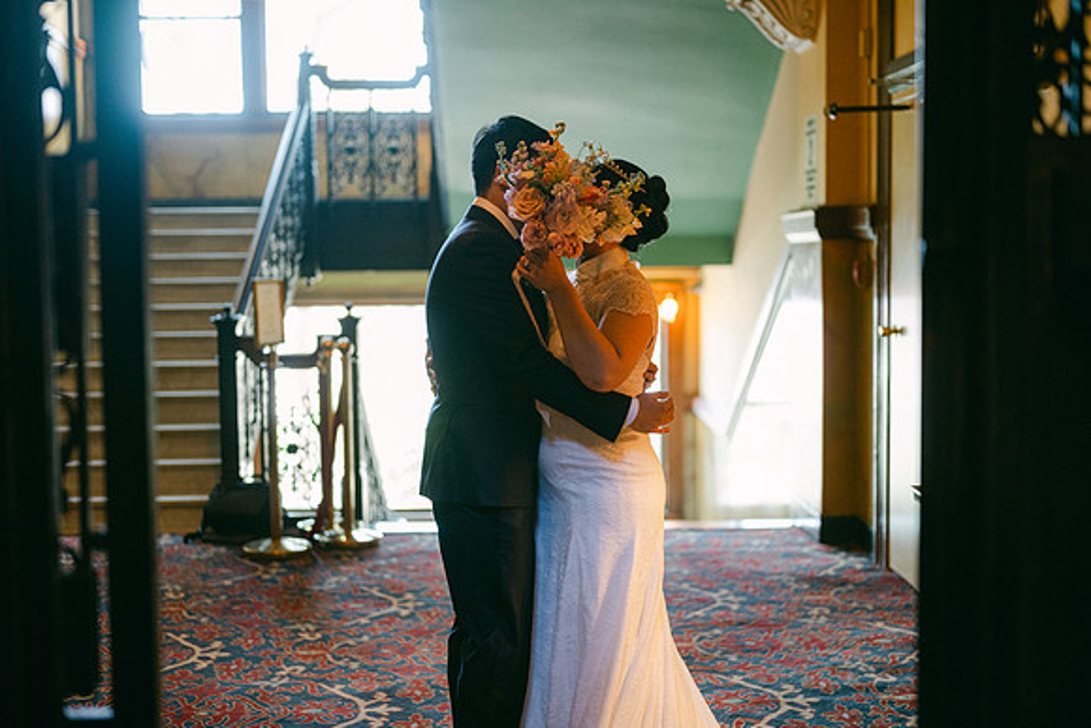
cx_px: 546
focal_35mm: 50
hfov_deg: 39.6
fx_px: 1516
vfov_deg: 27.0
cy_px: 364
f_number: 1.8
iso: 1250
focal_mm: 50
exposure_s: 1/125
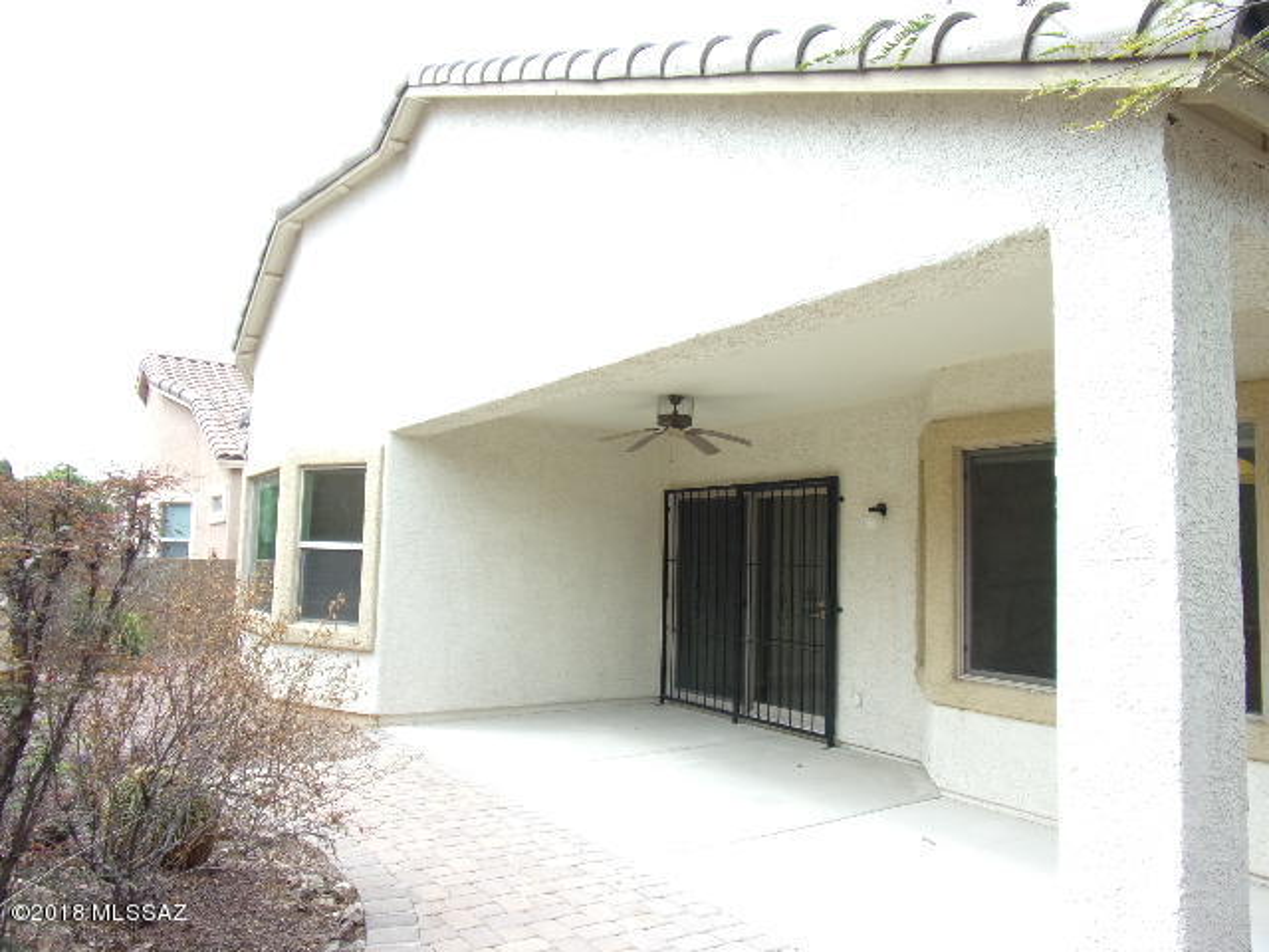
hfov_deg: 71.6
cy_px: 476
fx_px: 880
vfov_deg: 56.8
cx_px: 634
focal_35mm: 24
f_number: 3.3
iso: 80
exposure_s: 1/280
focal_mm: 4.3
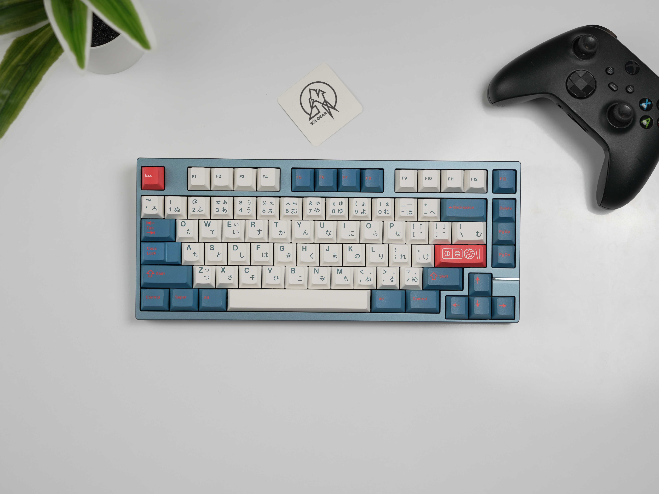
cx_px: 334
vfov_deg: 26.8
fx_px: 1039
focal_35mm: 55
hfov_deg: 35.2
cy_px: 247
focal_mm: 49.5
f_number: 5
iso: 125
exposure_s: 1/60
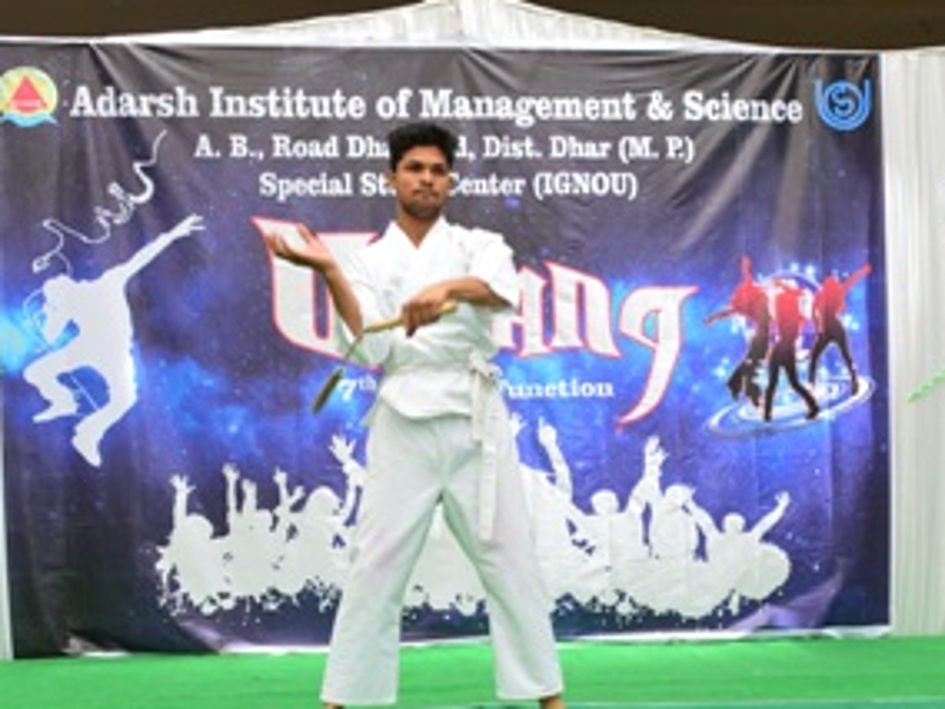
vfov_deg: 22.6
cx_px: 559
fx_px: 1774
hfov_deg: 29.8
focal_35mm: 65
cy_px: 423
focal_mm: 32
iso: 1000
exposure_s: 1/250
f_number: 8
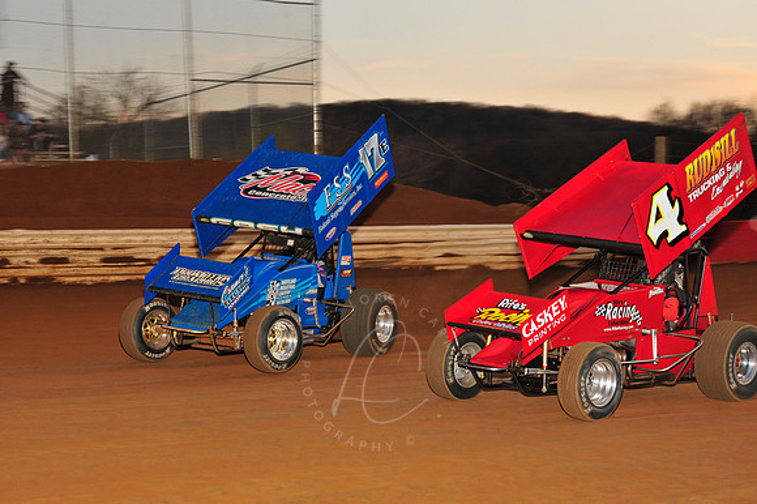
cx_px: 378
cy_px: 252
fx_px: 1681
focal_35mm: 80
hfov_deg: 25.4
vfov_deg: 17.0
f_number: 7.1
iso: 800
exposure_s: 1/250
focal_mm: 80
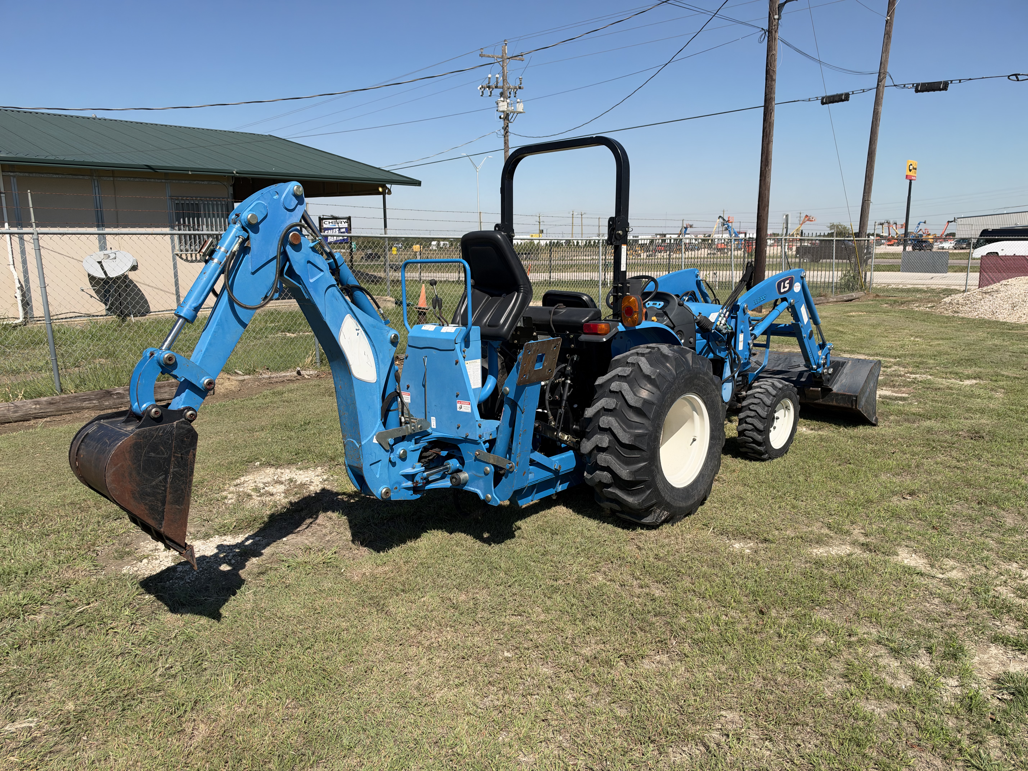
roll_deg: +1.1
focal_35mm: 24
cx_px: 514
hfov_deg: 71.6
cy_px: 386
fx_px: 713
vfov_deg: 56.8
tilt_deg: -11.1
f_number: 1.8
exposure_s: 1/4587
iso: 64
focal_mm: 6.93
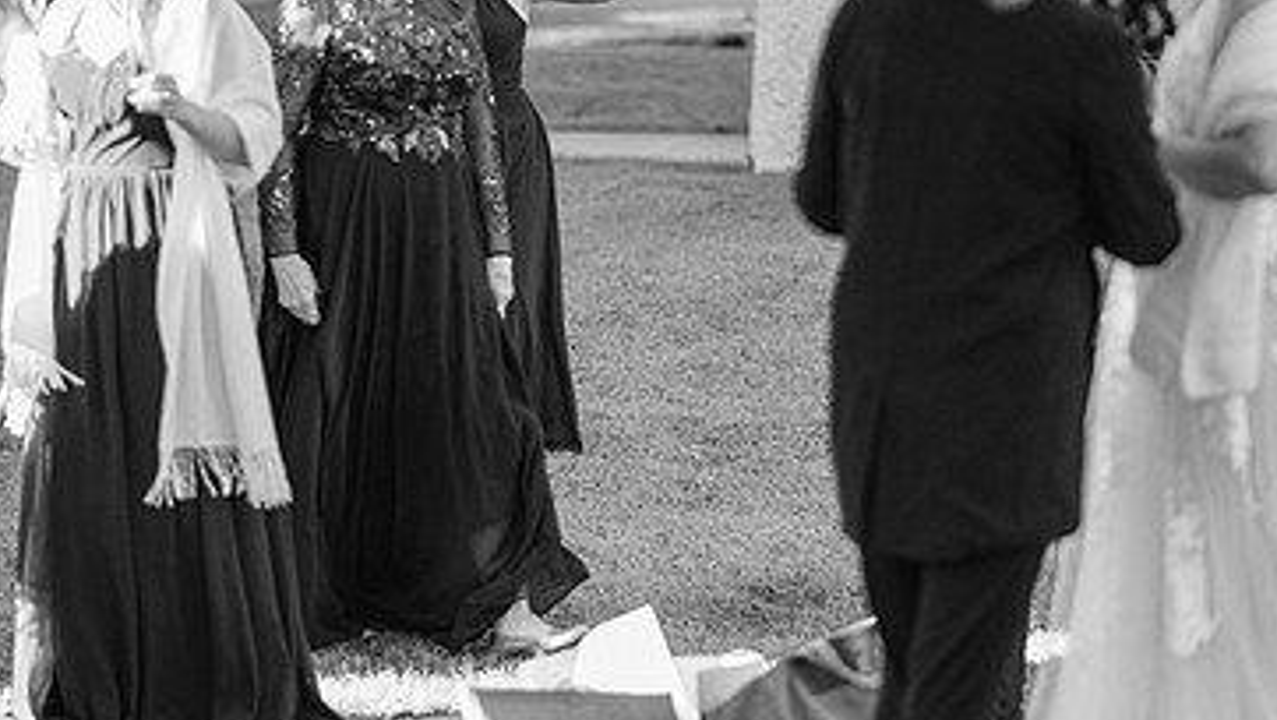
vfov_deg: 8.4
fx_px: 4912
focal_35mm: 145
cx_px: 498
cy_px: 119
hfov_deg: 14.8
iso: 1000
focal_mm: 85
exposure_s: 1/6400
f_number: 2
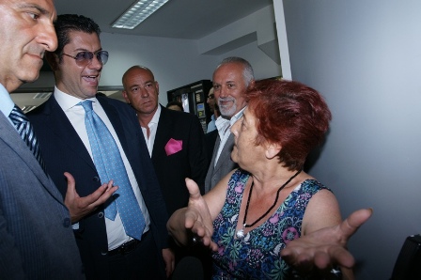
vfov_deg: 50.3
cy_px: 140
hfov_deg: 70.5
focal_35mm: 26
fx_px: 298
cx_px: 210
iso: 400
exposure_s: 1/60
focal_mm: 17
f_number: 5.6
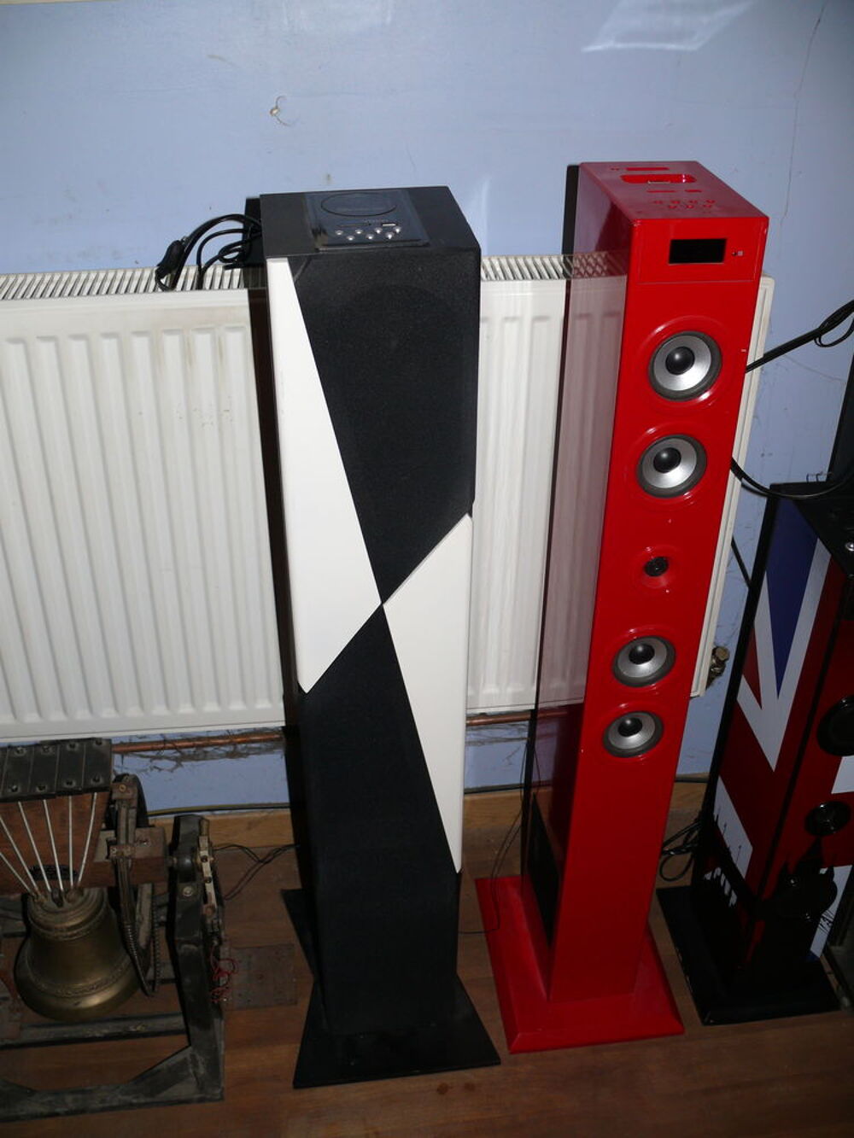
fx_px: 1151
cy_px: 569
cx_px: 427
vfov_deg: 52.6
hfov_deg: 40.7
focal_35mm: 35
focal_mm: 7.4
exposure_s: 1/30
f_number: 2.8
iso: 100
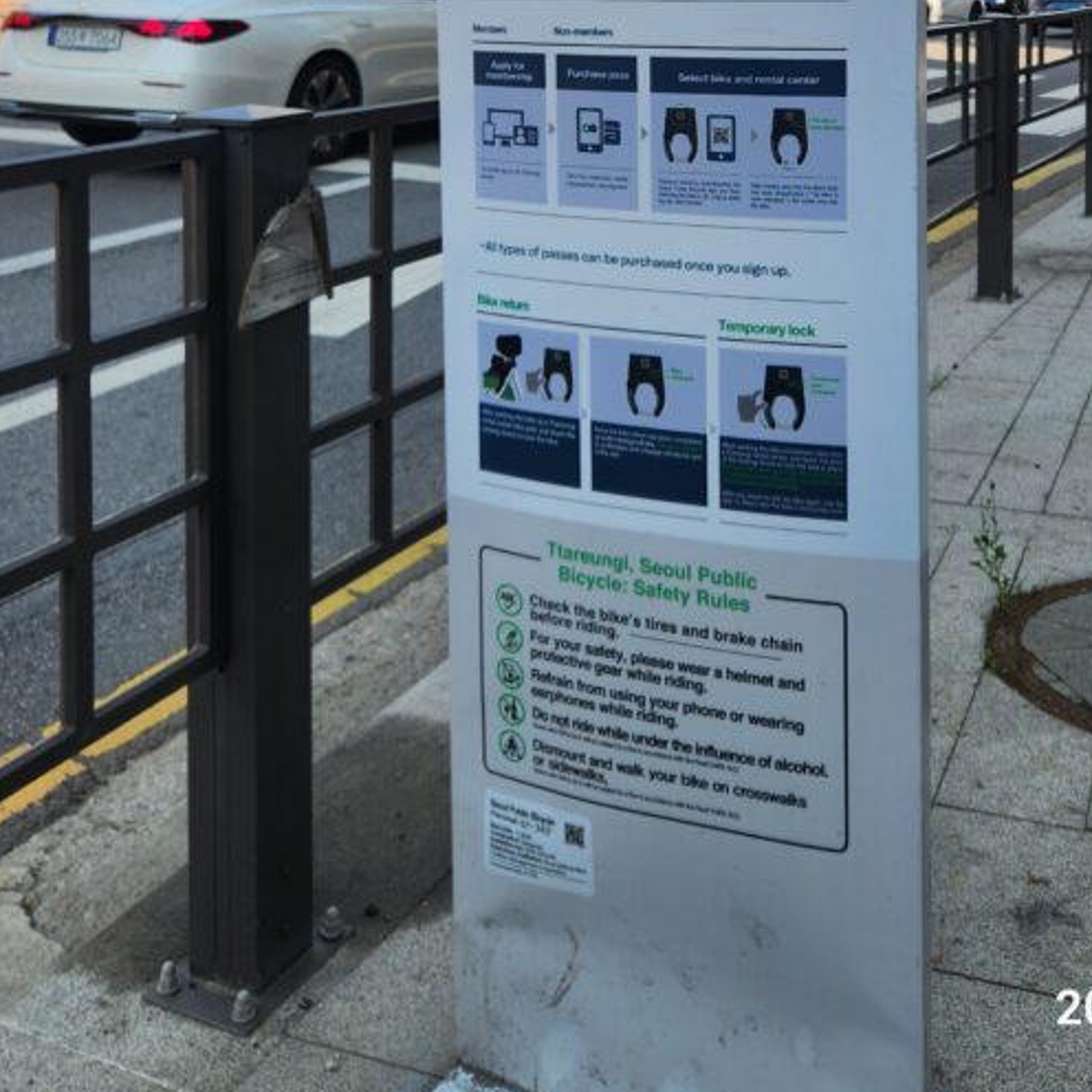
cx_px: 663
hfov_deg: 39.8
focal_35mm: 42
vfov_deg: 36.3
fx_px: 1499
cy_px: 15
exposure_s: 1/730
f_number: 1.8
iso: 20
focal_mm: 5.4
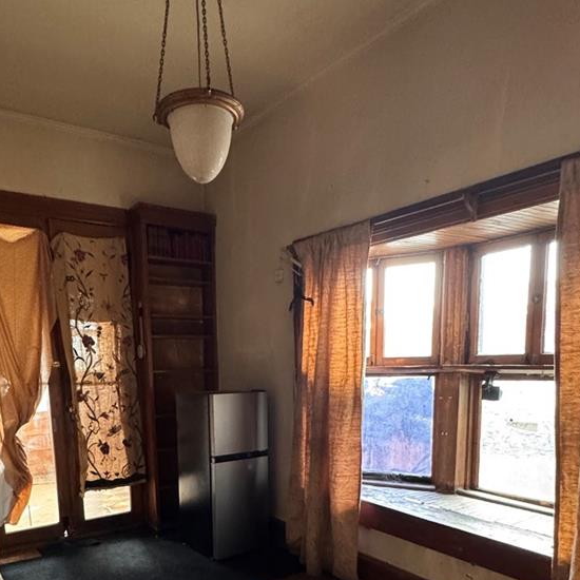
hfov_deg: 58.6
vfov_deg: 55.7
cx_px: 235
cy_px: 446
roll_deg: +1.7
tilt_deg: -9.4
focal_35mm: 27
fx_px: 512
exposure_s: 1/60
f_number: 2.2
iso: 800
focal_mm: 2.22
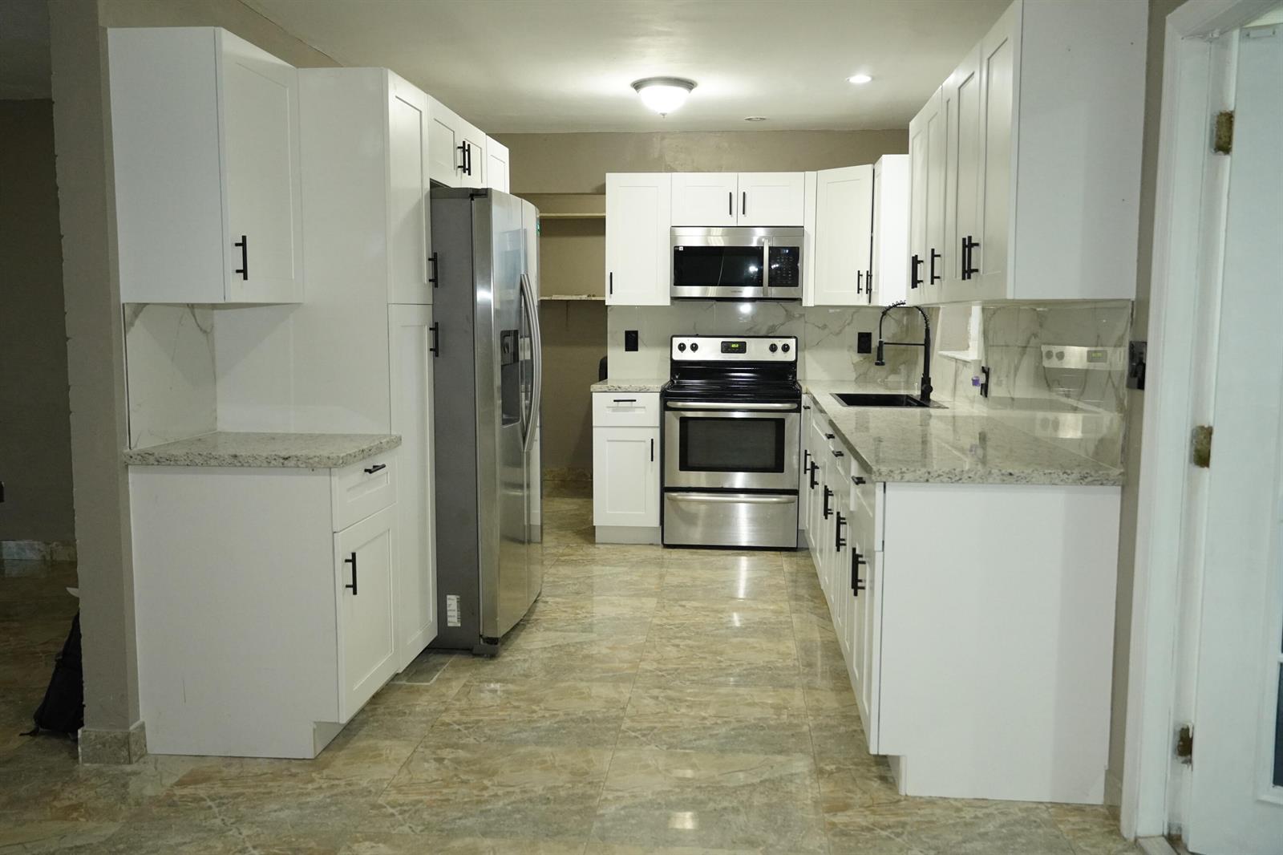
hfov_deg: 61.9
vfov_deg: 43.6
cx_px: 642
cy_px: 428
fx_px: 1069
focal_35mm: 30
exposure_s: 1/100
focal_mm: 20
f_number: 4
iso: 2000
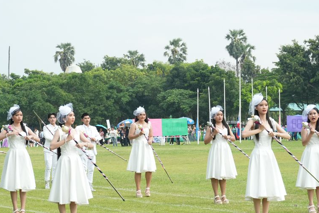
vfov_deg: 12.2
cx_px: 132
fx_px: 992
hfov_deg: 18.2
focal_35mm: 112
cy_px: 135
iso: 1250
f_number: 5.6
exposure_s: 1/2000
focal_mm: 50
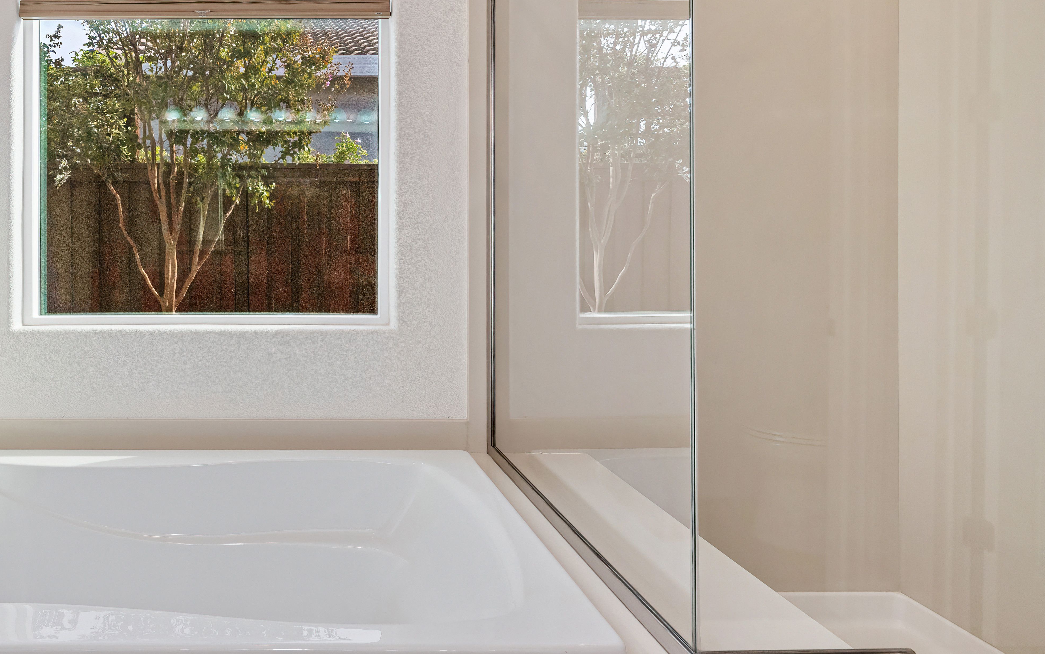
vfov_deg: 54.2
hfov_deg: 75.1
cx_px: 289
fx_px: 627
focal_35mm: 22
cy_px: 233
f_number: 16
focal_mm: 14
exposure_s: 1/200
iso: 640
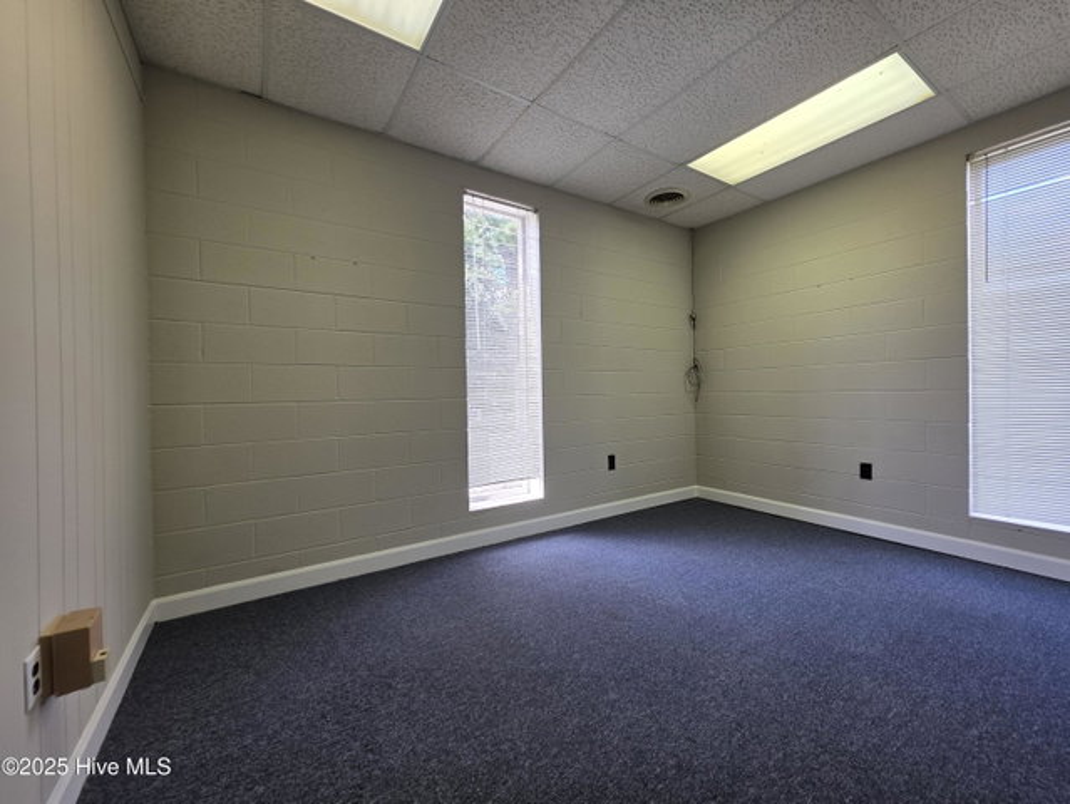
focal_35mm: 13
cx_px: 535
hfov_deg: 106.1
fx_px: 402
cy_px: 402
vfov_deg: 90.0
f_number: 1.9
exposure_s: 1/120
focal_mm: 2.2
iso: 50
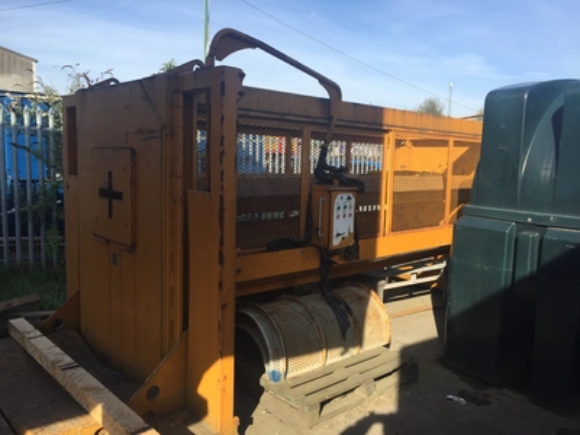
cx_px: 290
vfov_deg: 48.2
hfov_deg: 61.7
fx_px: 486
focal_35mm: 29
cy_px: 218
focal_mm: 4.15
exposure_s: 1/1099
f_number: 2.2
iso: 32
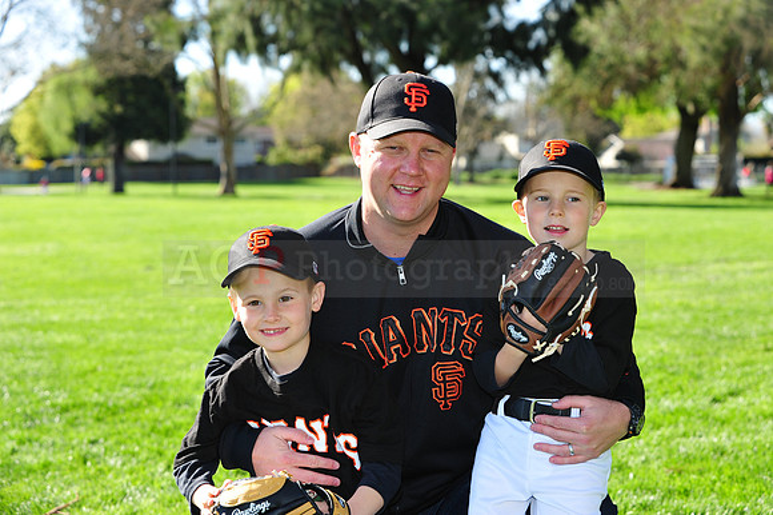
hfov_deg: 25.4
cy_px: 258
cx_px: 386
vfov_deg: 17.0
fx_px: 1717
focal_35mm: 80
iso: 200
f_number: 6.3
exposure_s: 1/250
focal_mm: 80
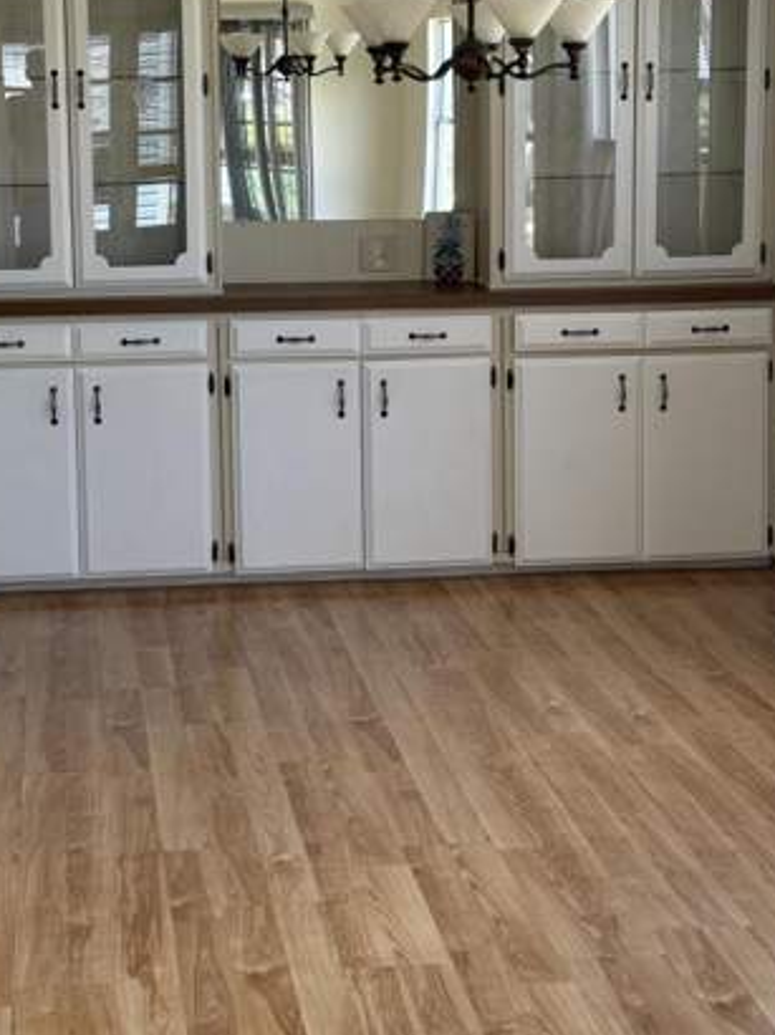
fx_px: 2241
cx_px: 328
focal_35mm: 75
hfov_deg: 19.6
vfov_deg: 25.9
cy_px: 369
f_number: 1.78
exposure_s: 1/210
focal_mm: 6.76
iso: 80
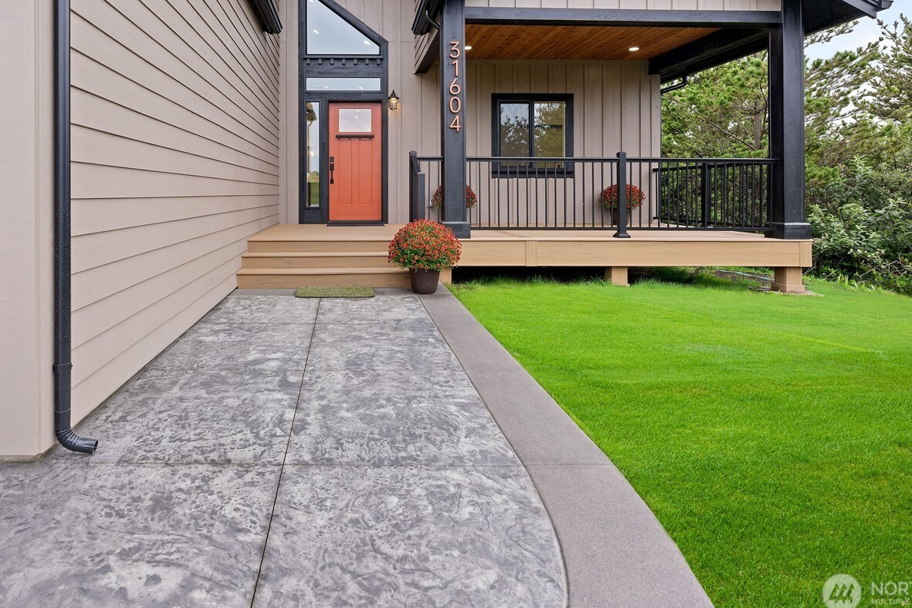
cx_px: 358
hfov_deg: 82.8
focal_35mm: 20
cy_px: 188
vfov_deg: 60.0
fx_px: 507
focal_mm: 14
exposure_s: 1/100
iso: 400
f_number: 8
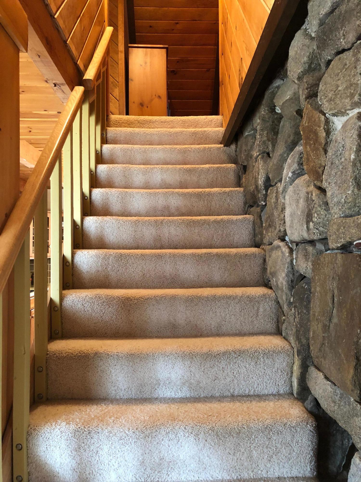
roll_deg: +0.2
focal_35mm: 28
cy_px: 241
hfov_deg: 49.7
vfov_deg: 63.4
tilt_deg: +1.3
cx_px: 180
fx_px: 389
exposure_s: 1/8
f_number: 1.8
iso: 100
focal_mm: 4
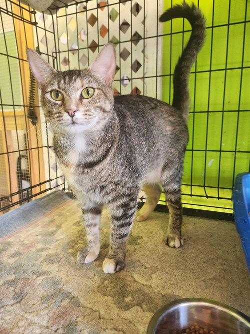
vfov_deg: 73.9
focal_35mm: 23
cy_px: 167
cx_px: 125
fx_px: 222
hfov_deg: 58.9
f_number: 1.8
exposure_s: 1/120
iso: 400
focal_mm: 5.4
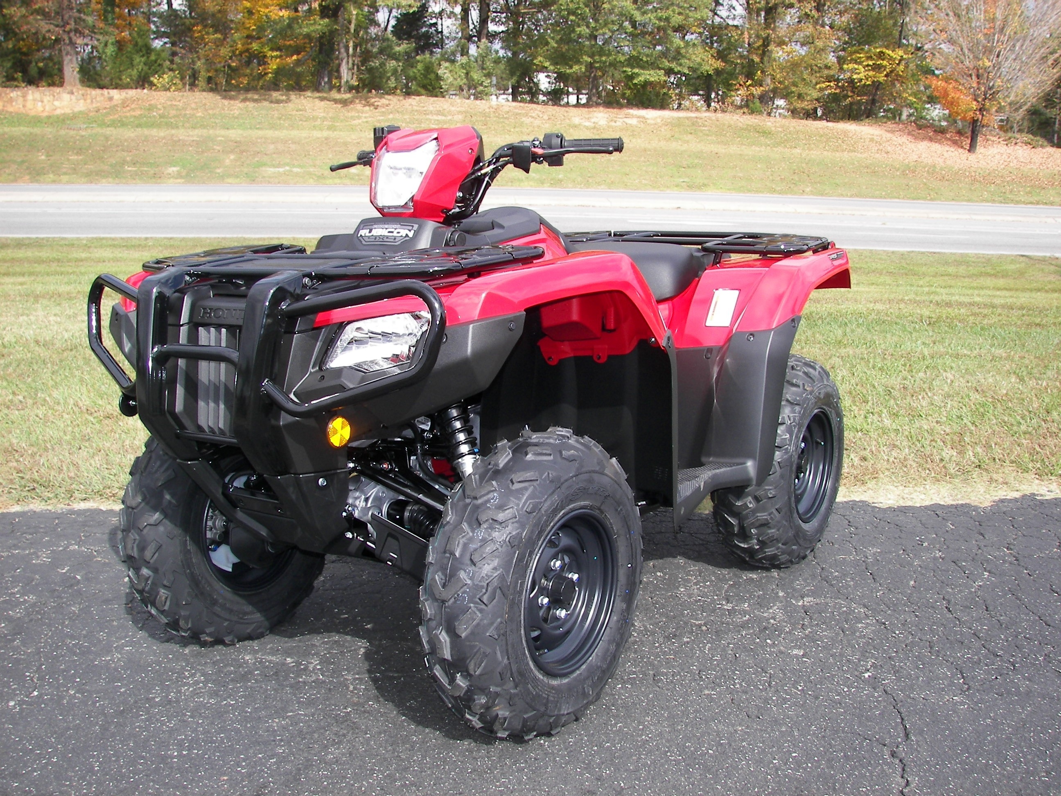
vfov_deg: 39.7
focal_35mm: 36
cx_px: 530
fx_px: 1103
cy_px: 398
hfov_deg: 51.4
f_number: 2.8
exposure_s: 1/400
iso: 50
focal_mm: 6
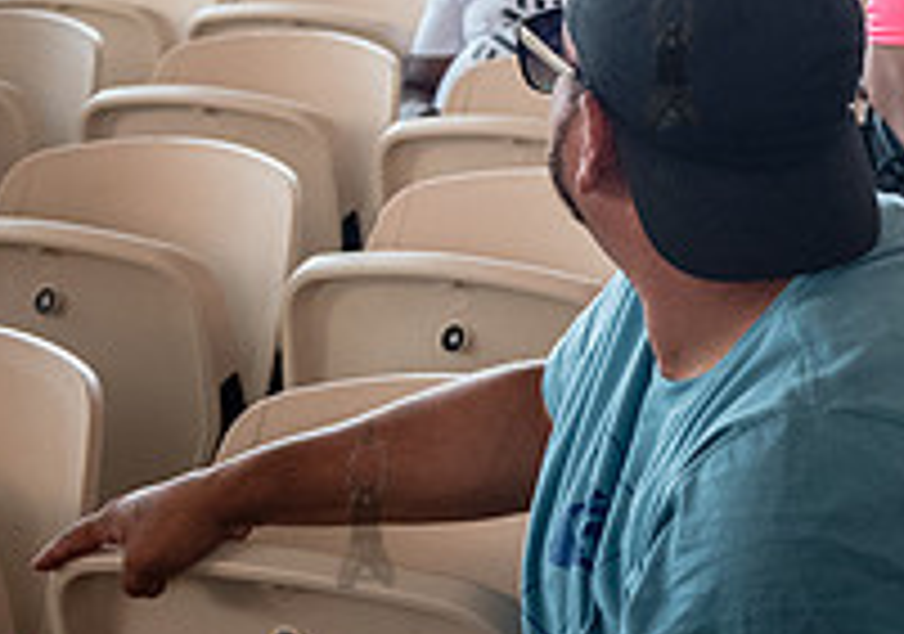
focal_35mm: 125
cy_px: -122
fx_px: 3190
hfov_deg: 14.8
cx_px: 1435
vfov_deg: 11.1
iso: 5000
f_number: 4.5
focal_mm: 38
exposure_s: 1/200
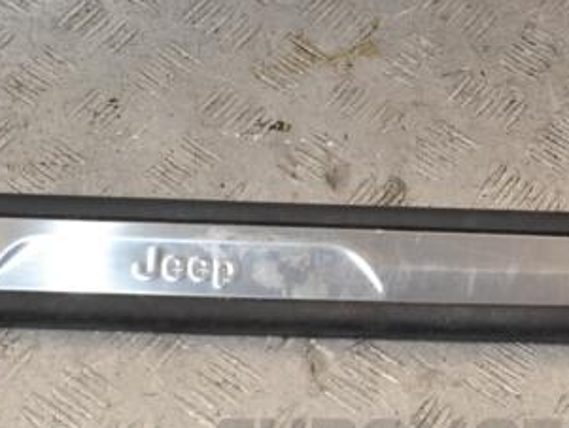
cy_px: 195
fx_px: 1513
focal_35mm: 92
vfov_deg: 16.1
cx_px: 181
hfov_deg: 21.2
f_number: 8
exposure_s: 1/200
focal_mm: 32
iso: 800
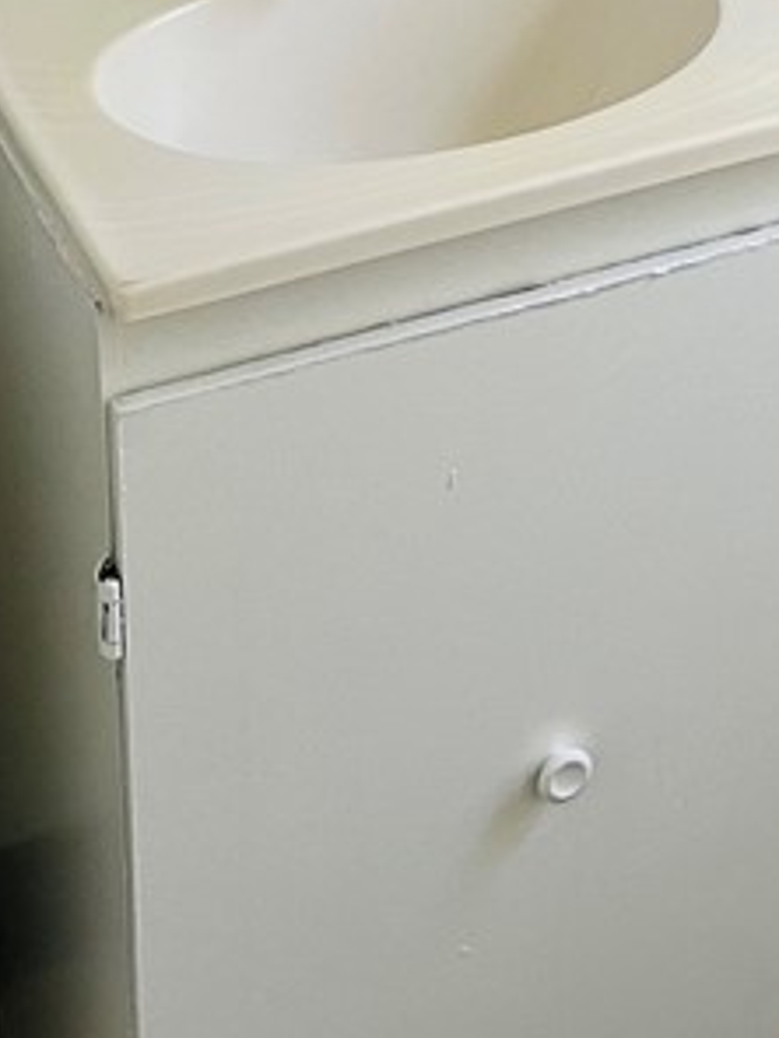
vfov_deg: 19.3
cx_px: 772
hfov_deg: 16.1
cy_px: -477
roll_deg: -1.0
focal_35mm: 90
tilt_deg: -14.7
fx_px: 2700
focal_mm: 5.7
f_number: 1.5
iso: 160
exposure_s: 1/60
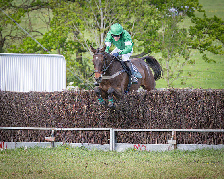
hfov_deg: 6.5
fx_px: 1970
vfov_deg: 5.2
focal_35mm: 297
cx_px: 112
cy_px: 69
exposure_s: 1/2000
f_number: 4
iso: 800
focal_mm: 130
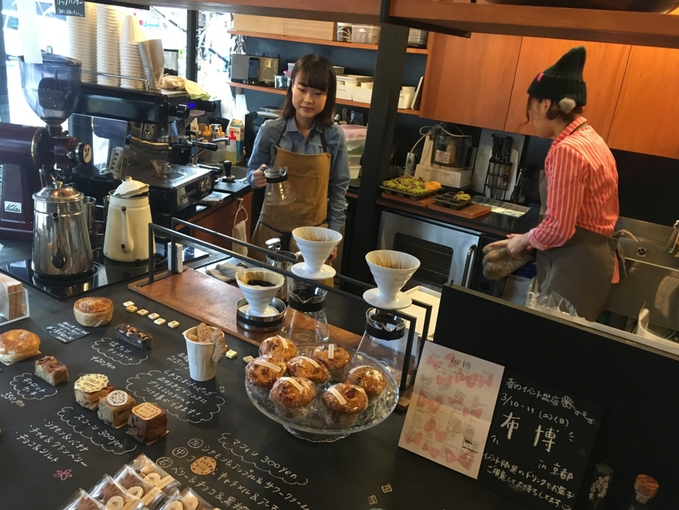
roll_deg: -5.3
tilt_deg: -19.2
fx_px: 569
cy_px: 255
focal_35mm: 29
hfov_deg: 61.7
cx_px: 340
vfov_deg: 48.2
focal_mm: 4.15
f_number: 2.2
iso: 160
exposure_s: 1/30
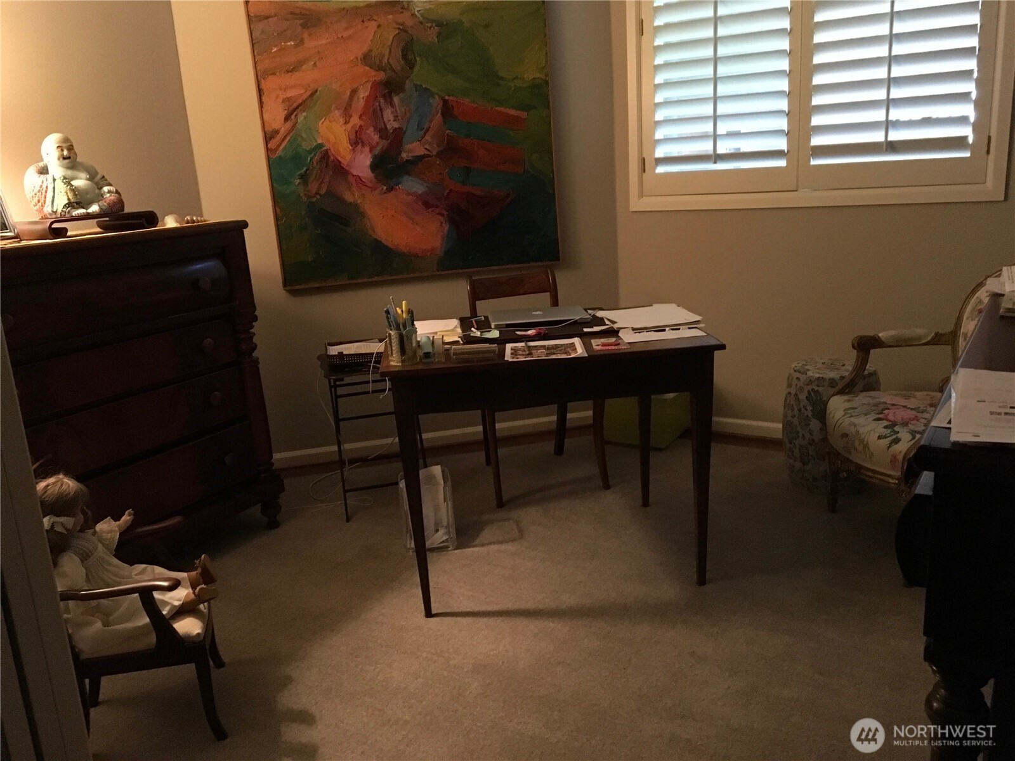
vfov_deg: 48.2
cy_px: 380
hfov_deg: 61.7
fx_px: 850
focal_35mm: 29
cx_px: 508
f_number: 2.2
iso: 320
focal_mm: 4.15
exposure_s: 1/15
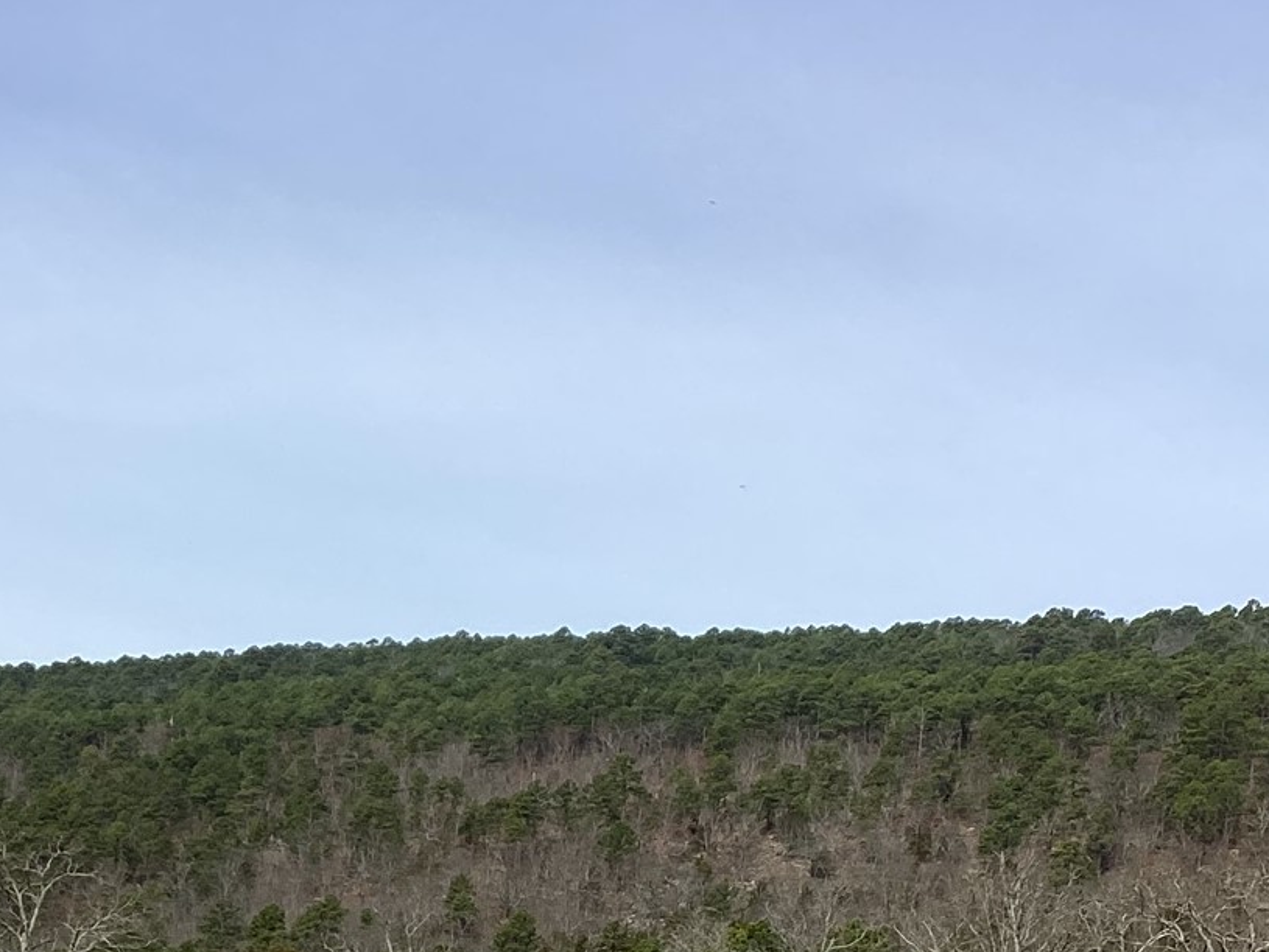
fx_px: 2677
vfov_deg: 19.4
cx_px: 515
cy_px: 1017
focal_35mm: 73
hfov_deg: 26.6
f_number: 2.4
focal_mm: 3.3
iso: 25
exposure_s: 1/1597
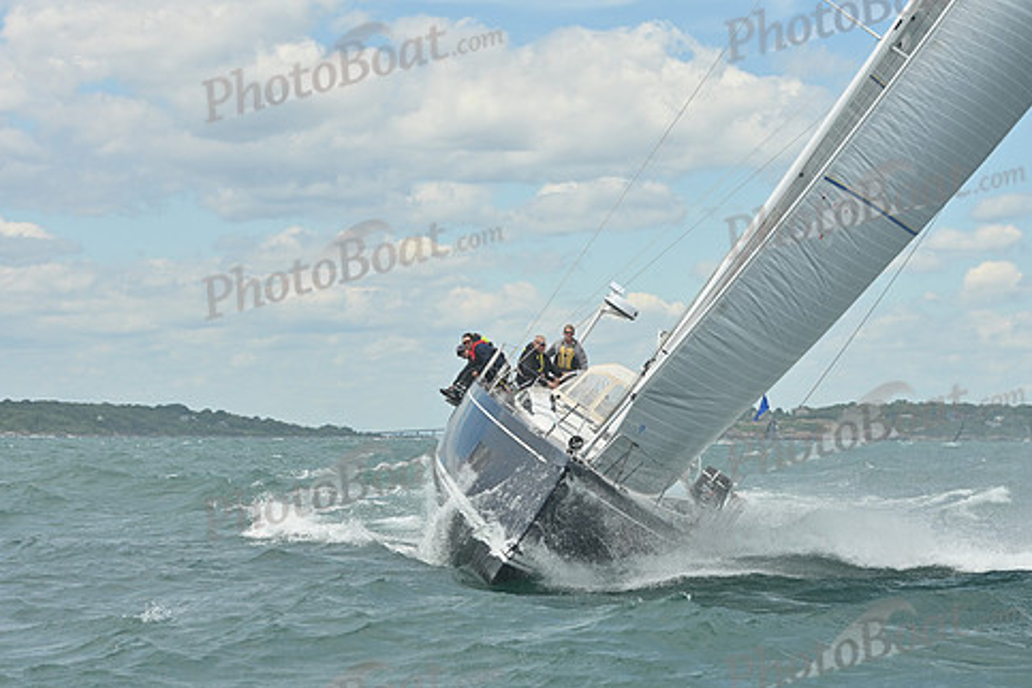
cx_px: 615
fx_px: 3268
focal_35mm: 114
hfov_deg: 17.9
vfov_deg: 12.0
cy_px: 345
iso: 250
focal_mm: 95
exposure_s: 1/1250
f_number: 8
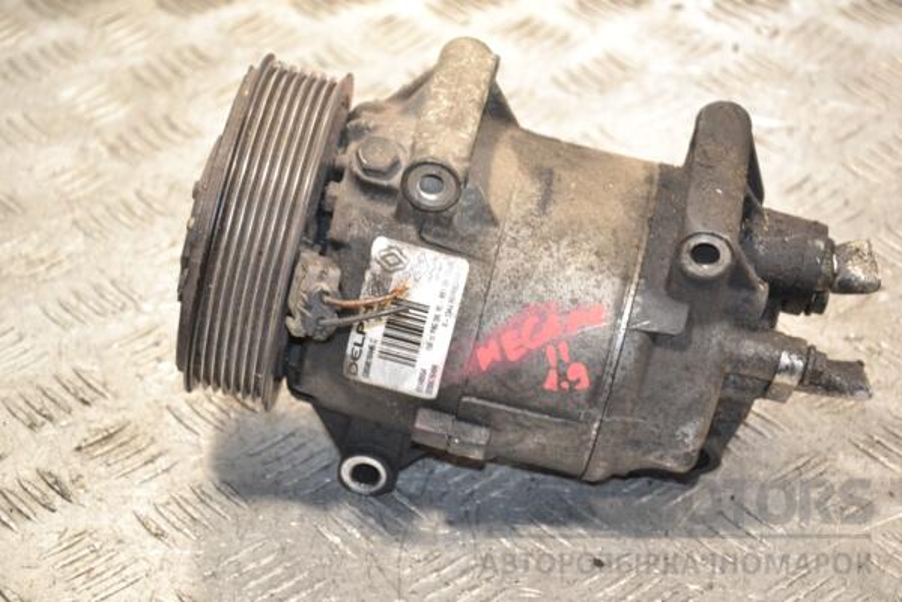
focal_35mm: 112
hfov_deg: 18.2
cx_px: 451
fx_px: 2819
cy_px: 301
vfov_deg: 12.2
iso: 800
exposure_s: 1/60
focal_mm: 75
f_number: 5.3
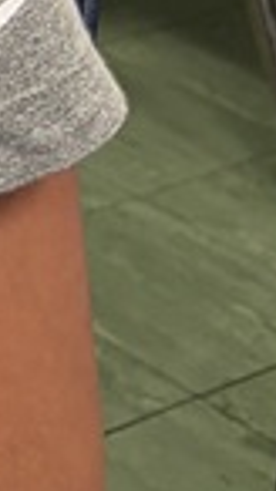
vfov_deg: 10.1
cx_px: -986
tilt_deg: -14.1
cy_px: -471
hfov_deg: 5.2
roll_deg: -2.0
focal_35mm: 198
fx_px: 2579
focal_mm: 5.96
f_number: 1.6
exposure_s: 1/60
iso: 200
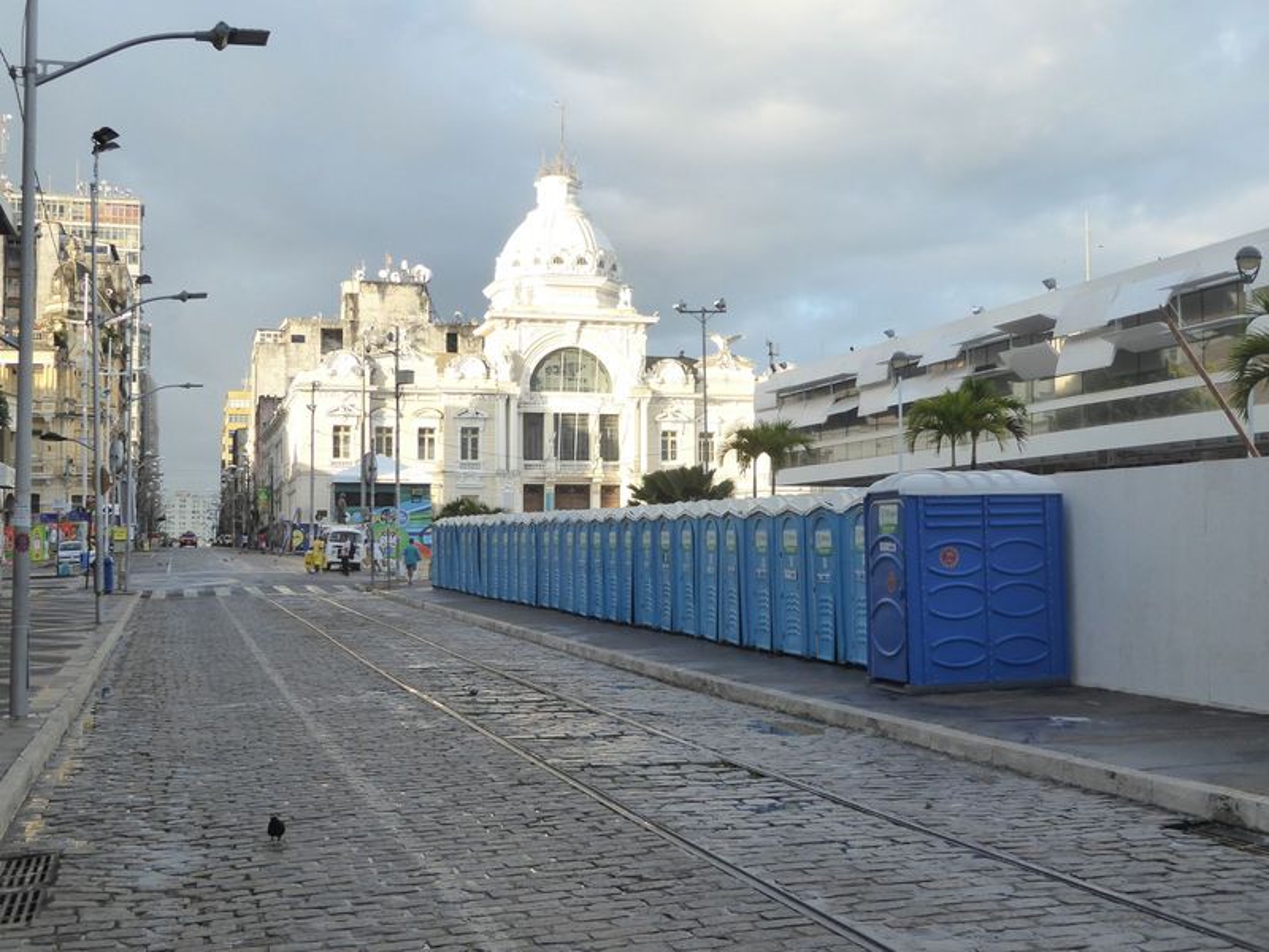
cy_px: 476
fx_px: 1686
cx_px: 634
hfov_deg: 41.2
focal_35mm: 46
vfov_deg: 31.5
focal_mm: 7.8
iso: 160
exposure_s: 1/250
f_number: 3.9
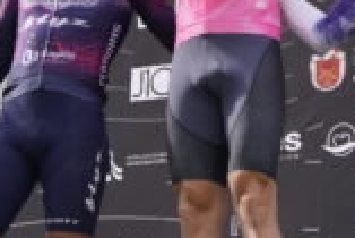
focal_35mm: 233
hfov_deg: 8.8
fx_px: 2300
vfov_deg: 5.9
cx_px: 321
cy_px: -39
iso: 200
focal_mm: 58
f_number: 4
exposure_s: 1/1000
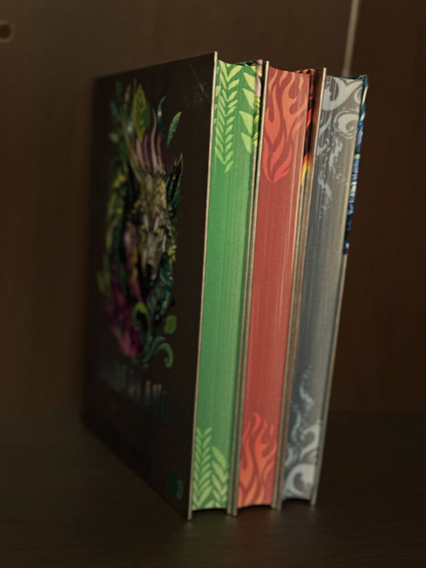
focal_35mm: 48
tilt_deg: -7.3
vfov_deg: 39.7
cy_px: 284
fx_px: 788
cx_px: 213
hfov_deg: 30.3
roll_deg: -5.5
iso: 1000
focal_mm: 6.76
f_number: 1.78
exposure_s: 1/20
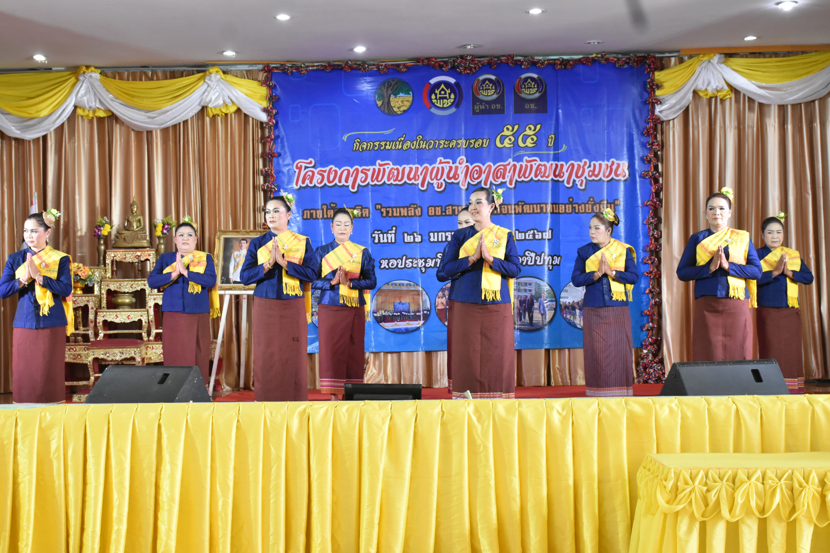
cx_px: 415
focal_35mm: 52
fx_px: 1210
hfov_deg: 37.9
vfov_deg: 25.8
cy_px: 276
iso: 3200
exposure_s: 1/160
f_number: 6.3
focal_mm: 35
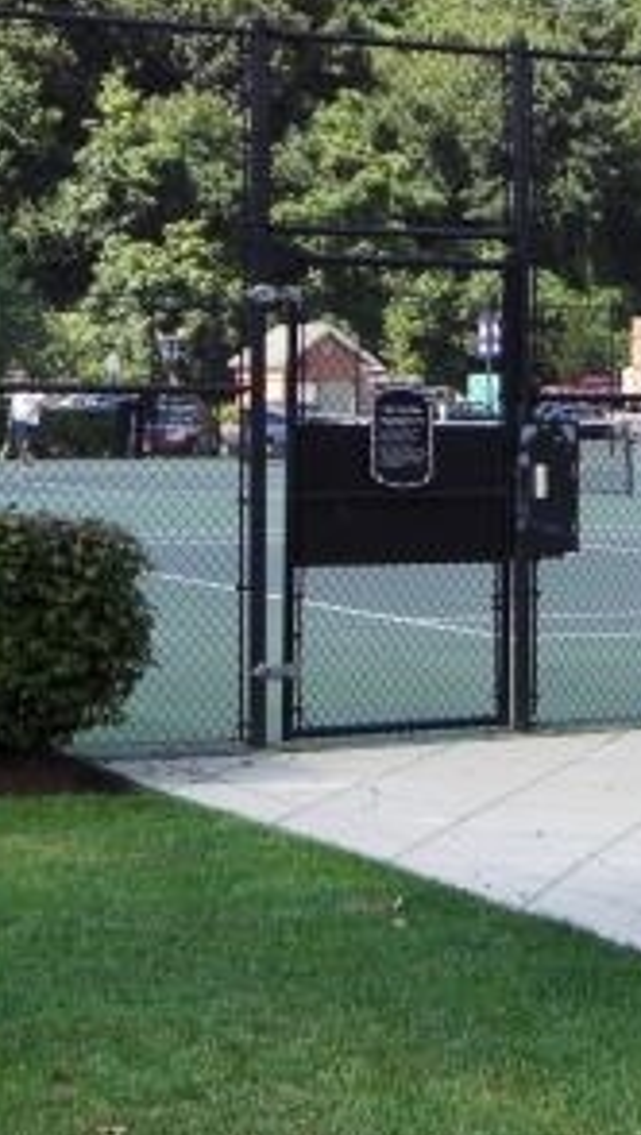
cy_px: 359
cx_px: 568
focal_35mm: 90
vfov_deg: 23.5
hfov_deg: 13.4
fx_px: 2712
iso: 64
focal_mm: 6.2
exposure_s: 1/320
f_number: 2.7
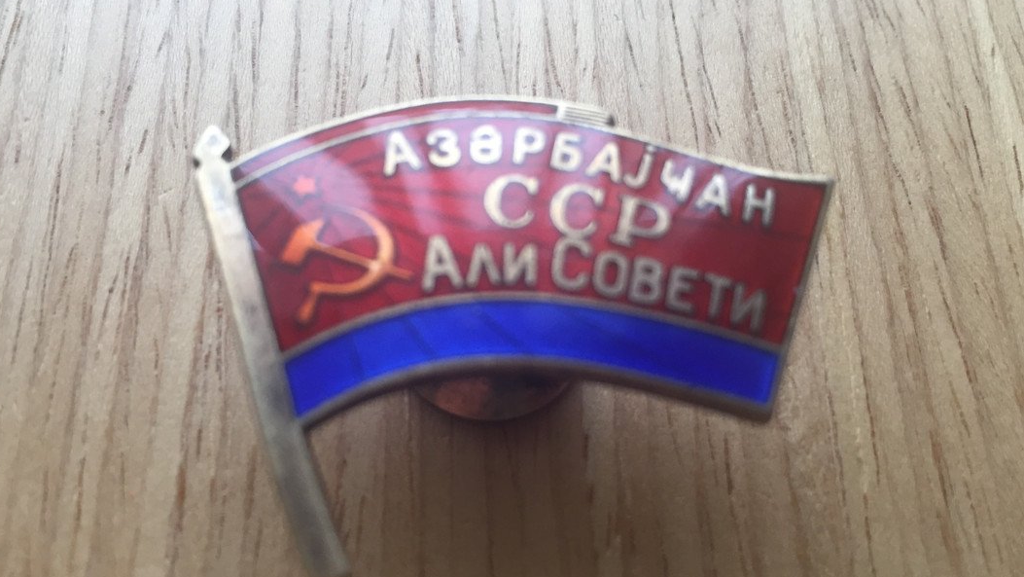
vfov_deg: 36.7
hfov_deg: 61.0
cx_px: 507
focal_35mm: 32
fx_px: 869
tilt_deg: -67.4
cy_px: 304
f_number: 2.2
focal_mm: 4.15
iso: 50
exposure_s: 1/33
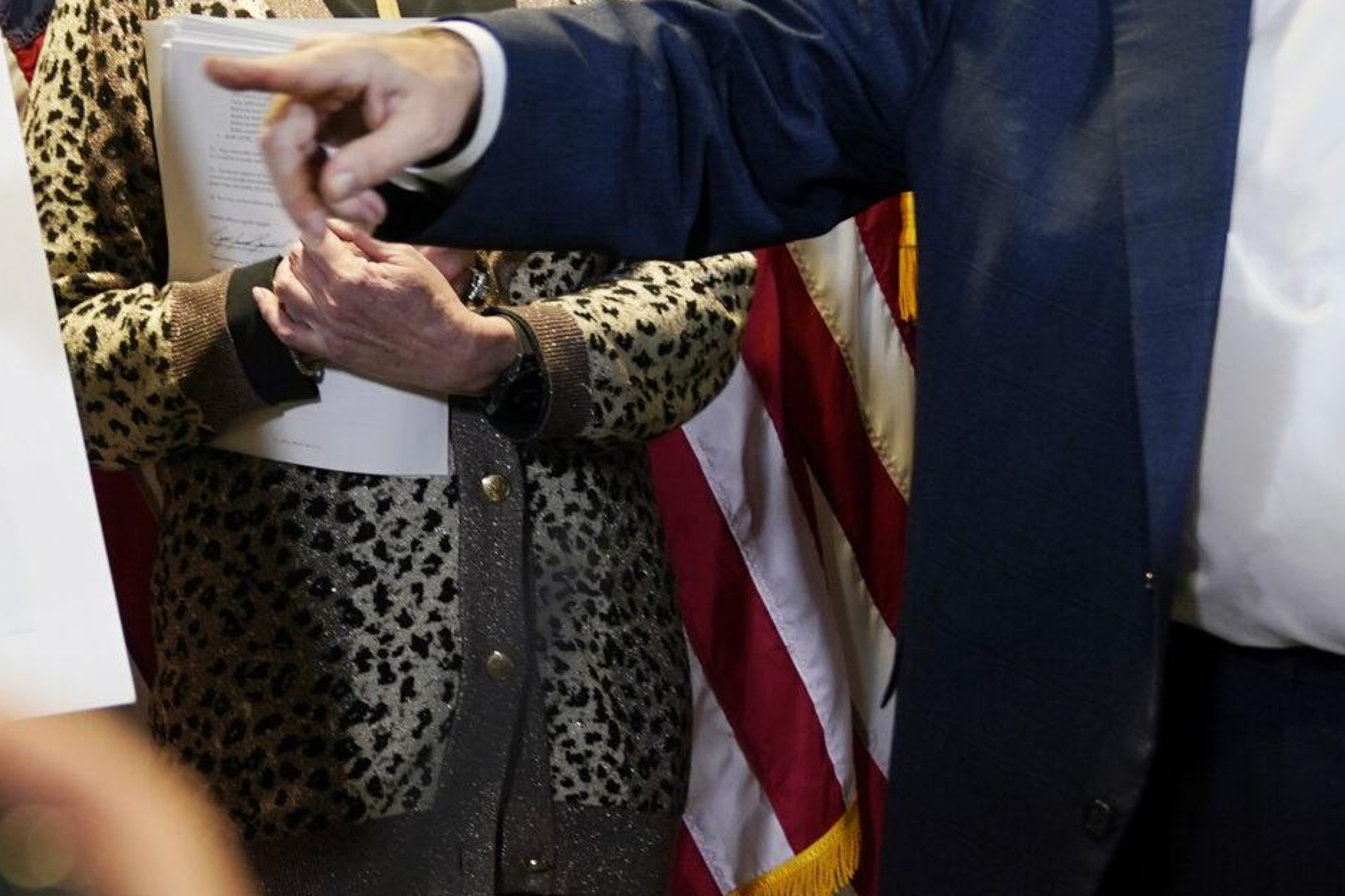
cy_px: 233
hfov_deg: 21.6
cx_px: 233
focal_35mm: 93
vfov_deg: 14.7
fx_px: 3474
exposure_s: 1/250
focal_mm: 34
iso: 800
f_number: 3.2
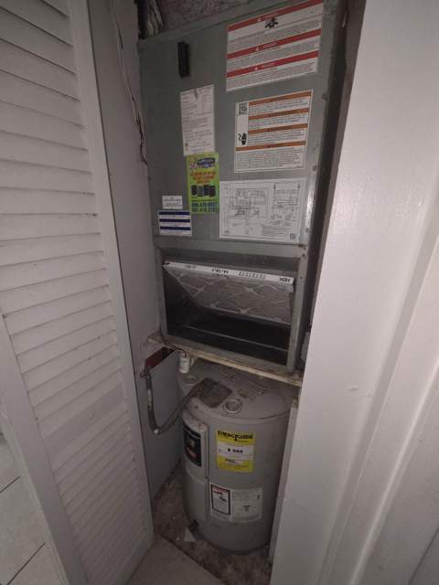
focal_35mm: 13
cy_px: 292
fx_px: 220
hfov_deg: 89.9
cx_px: 220
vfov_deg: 106.2
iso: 1250
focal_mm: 2.2
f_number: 2.2
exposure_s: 1/29.1
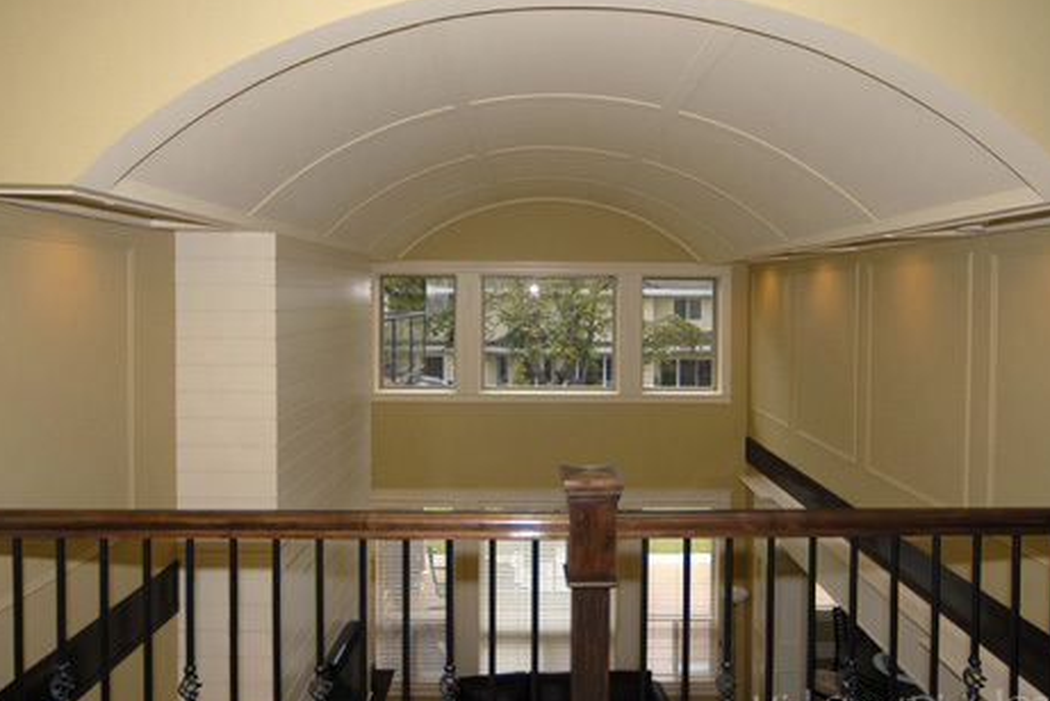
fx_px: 584
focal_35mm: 20
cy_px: 353
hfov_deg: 83.9
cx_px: 533
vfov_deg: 62.0
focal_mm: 12
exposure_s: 1/60
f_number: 4.5
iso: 100
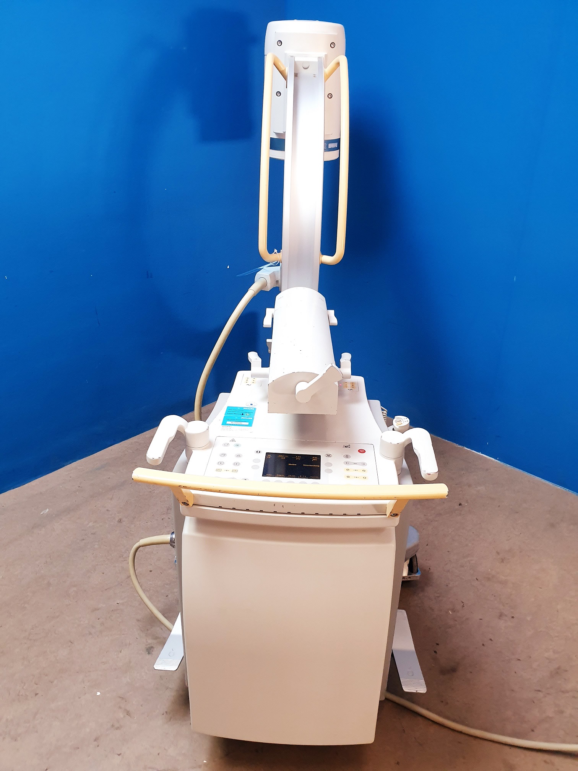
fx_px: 579
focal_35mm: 26
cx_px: 289
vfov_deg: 67.3
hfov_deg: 53.1
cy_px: 386
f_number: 2.4
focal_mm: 4.3
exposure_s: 1/50
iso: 160
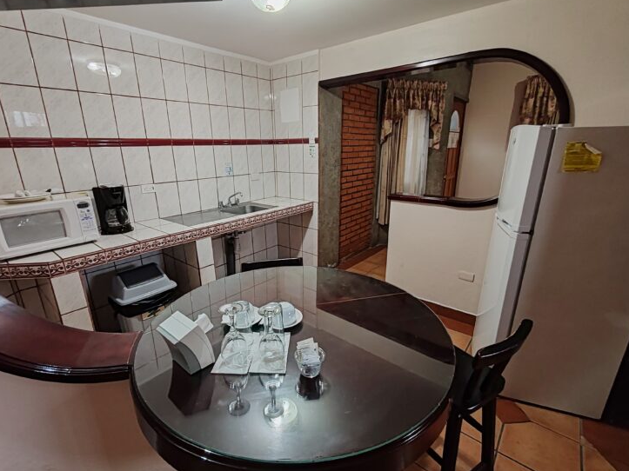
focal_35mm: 17
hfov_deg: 91.0
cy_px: 237
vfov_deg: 74.7
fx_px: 309
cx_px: 303
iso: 160
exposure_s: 1/33
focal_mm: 1.96
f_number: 2.2
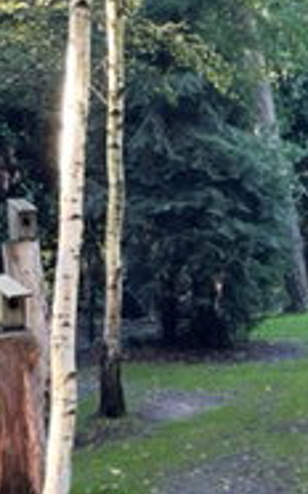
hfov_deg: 13.7
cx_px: 236
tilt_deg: -6.5
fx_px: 1278
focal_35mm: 95
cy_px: 348
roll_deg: +1.9
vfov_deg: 21.7
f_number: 1.6
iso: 100
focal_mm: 4.2
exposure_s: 1/121
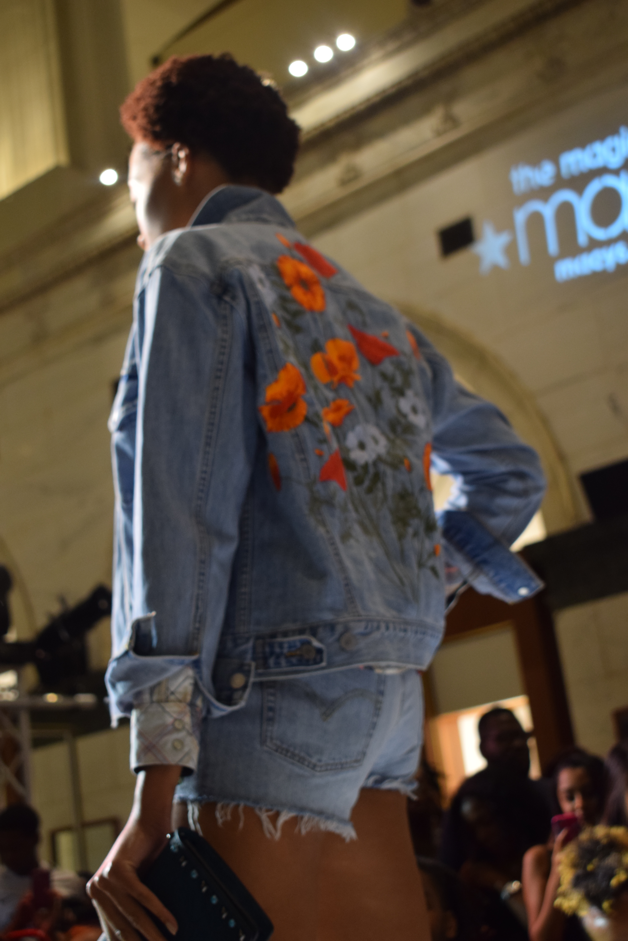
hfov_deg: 23.8
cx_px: 314
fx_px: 1491
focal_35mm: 57
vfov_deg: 35.1
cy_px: 470
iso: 800
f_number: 4.8
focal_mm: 38
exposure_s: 1/60
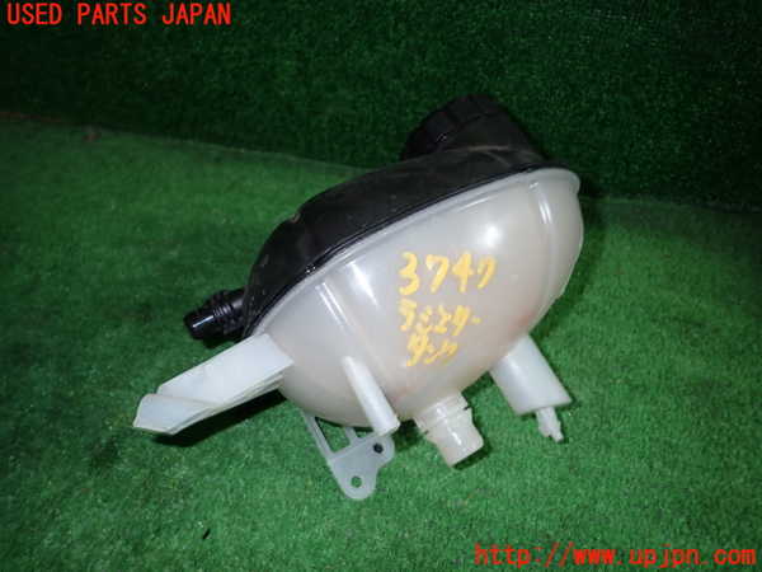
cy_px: 286
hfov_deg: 69.4
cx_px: 381
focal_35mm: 25
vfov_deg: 54.9
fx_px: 550
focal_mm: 4.5
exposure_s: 1/30
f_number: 5.6
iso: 160
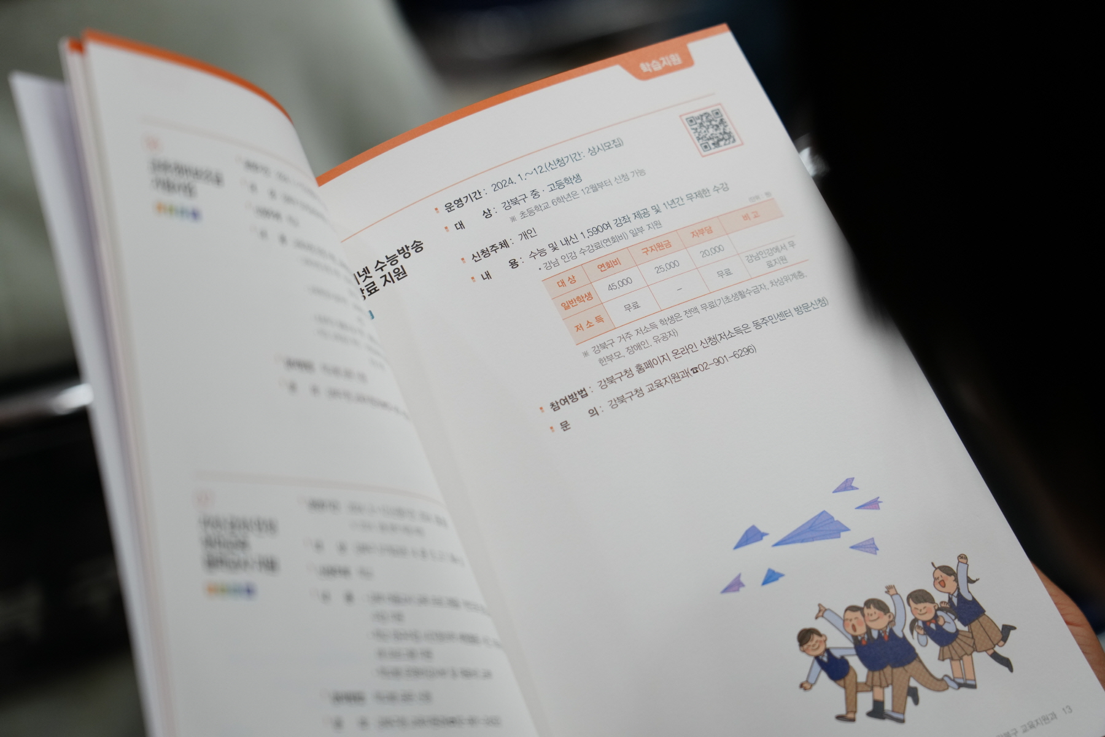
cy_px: 368
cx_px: 552
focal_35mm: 105
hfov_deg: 19.5
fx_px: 3223
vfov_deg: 13.0
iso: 1000
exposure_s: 1/160
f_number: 4.5
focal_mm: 105
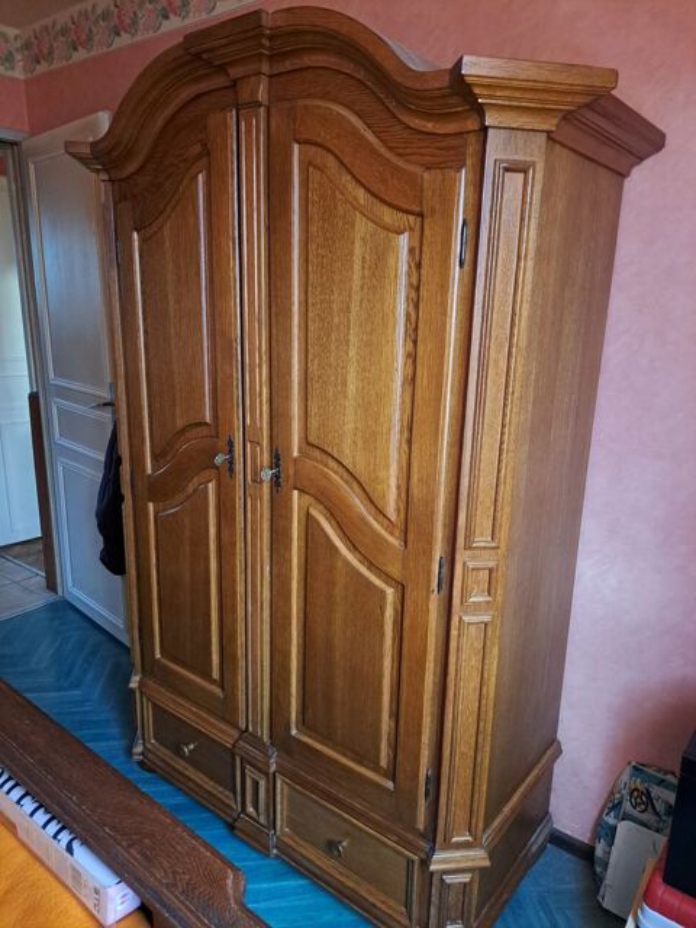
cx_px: 348
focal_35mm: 24
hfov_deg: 56.8
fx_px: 643
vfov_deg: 71.6
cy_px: 464
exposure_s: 1/20
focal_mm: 5.23
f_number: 1.8
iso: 640
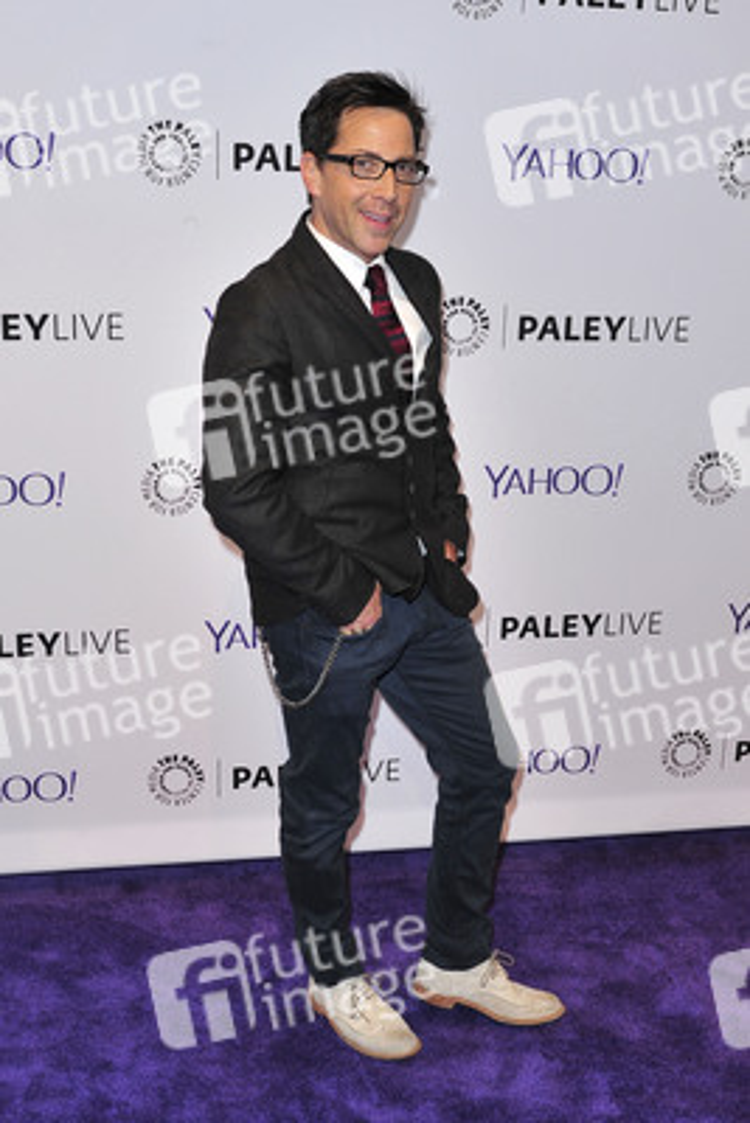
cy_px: 562
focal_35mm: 27
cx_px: 375
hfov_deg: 48.0
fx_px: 843
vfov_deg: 67.4
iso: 400
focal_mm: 27
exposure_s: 1/320
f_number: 4
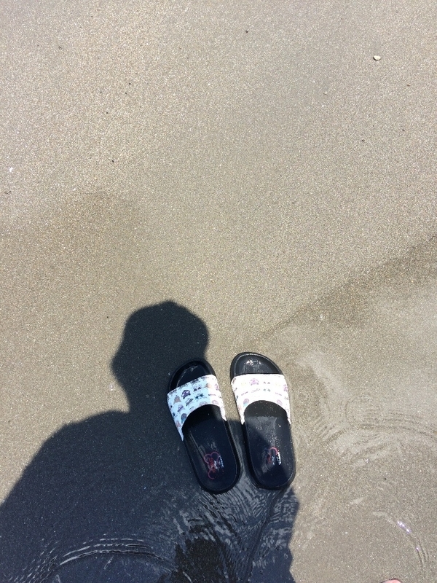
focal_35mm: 29
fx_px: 488
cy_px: 292
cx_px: 218
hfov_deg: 48.2
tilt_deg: -66.3
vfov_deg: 61.7
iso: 32
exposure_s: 1/789
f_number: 2.2
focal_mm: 4.15
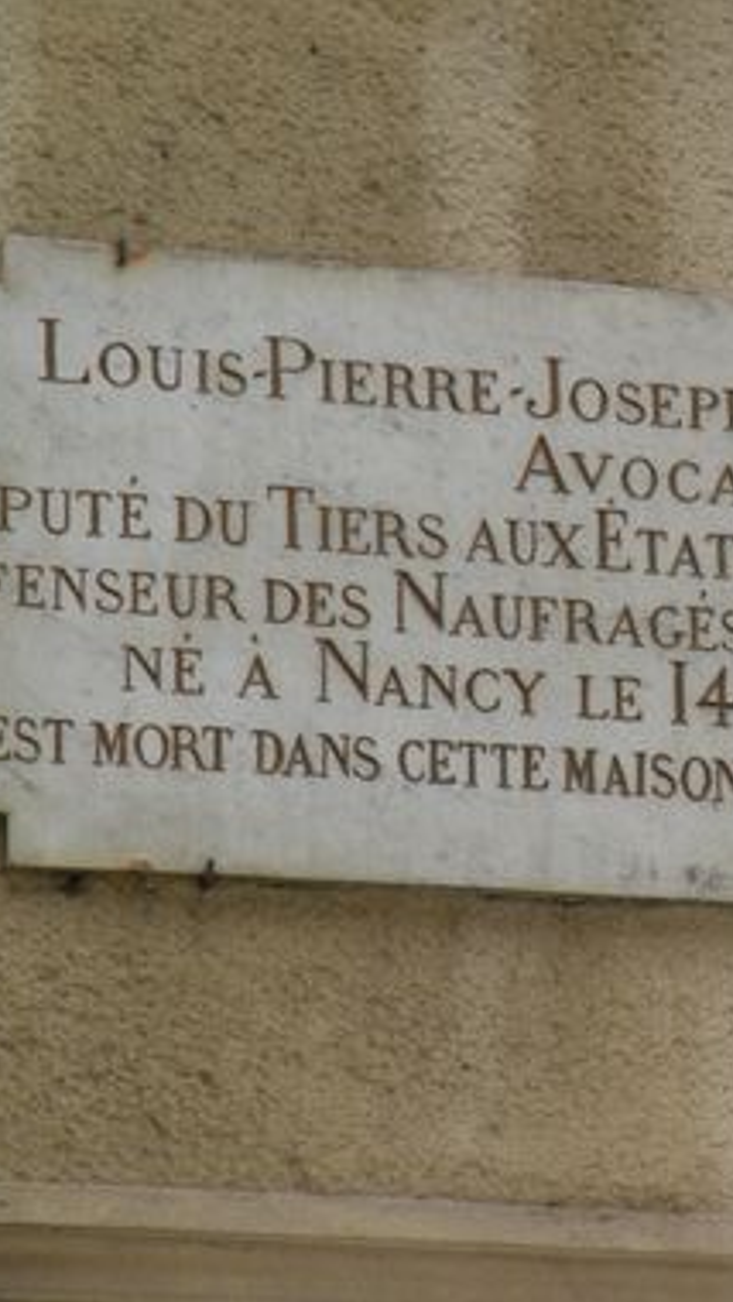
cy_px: 649
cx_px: 664
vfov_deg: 7.8
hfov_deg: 4.4
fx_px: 9494
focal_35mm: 275
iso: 64
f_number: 4.5
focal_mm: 33.3
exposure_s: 1/105
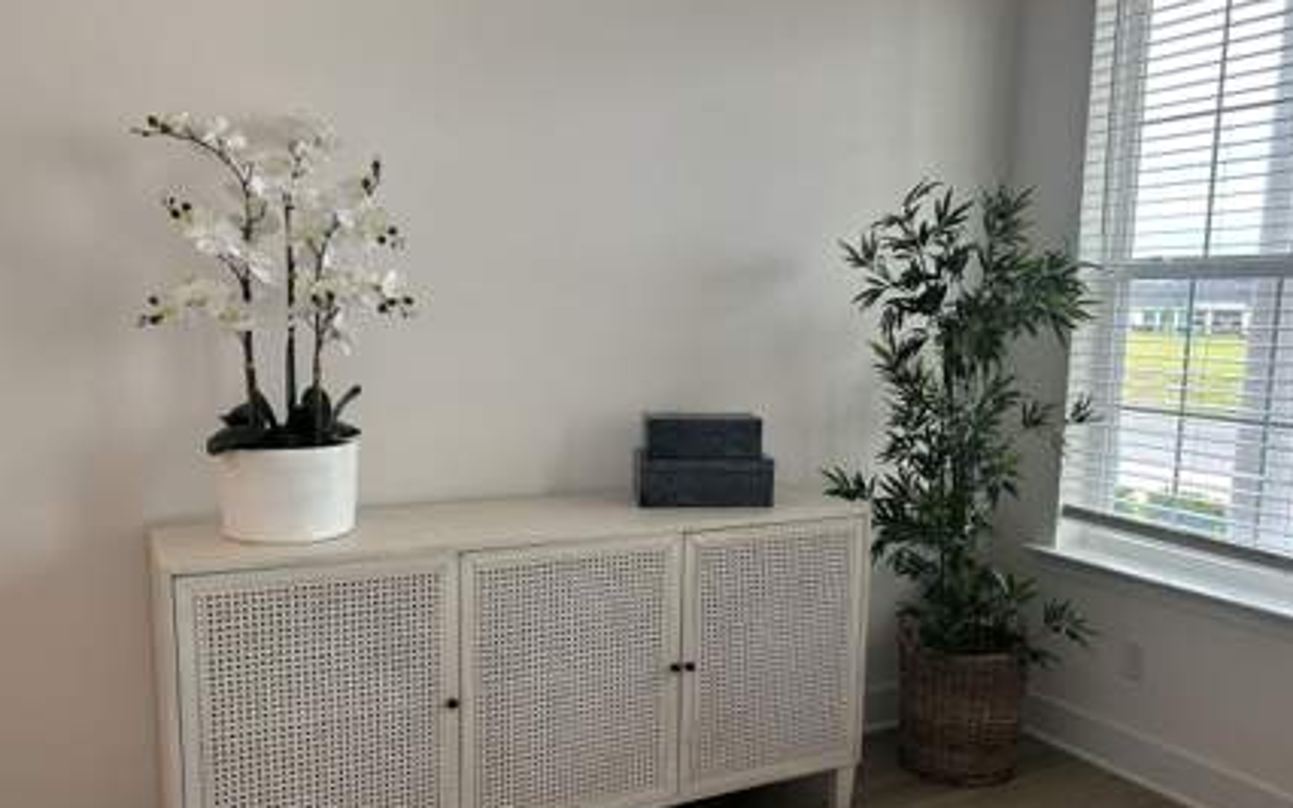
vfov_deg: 40.5
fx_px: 1092
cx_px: 725
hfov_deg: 61.1
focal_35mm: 31
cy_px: 463
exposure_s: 1/120
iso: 100
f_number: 1.5
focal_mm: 5.7
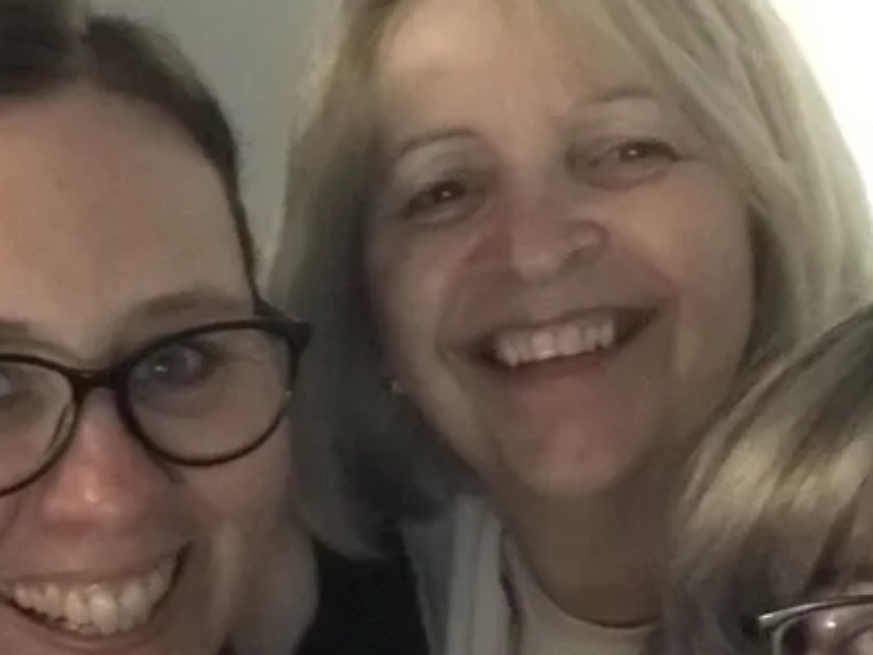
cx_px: 118
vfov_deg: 18.4
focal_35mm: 78
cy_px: 641
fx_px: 1967
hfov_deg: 24.4
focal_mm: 2.87
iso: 1600
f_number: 2.2
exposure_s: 1/17
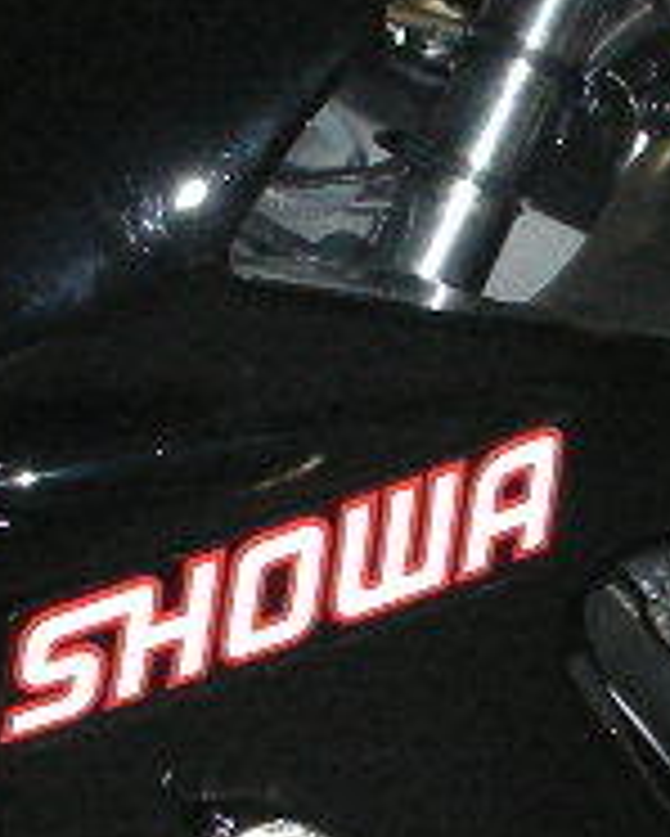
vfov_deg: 10.2
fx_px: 4656
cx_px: 728
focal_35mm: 188
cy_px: 634
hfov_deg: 8.2
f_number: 3
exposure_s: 1/60.1
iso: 200
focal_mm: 5.8
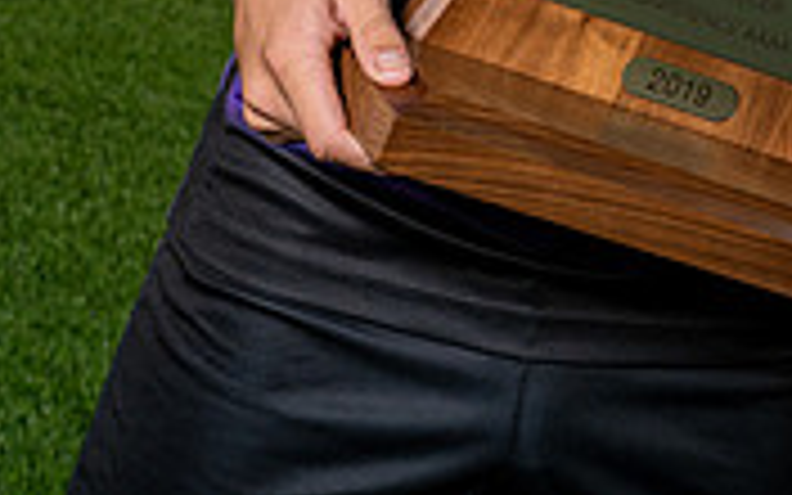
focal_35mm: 133
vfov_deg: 9.2
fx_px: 2871
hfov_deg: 15.7
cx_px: 508
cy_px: -513
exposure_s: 1/250
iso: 320
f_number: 9
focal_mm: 51
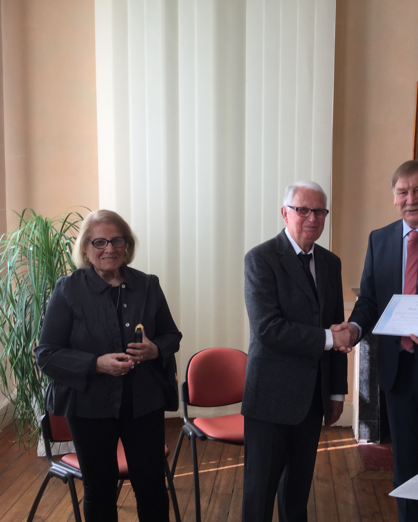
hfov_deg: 36.3
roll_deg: -0.2
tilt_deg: -5.1
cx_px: 263
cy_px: 263
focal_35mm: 41
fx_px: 634
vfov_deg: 44.8
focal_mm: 3.3
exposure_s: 1/50
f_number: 2.4
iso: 25
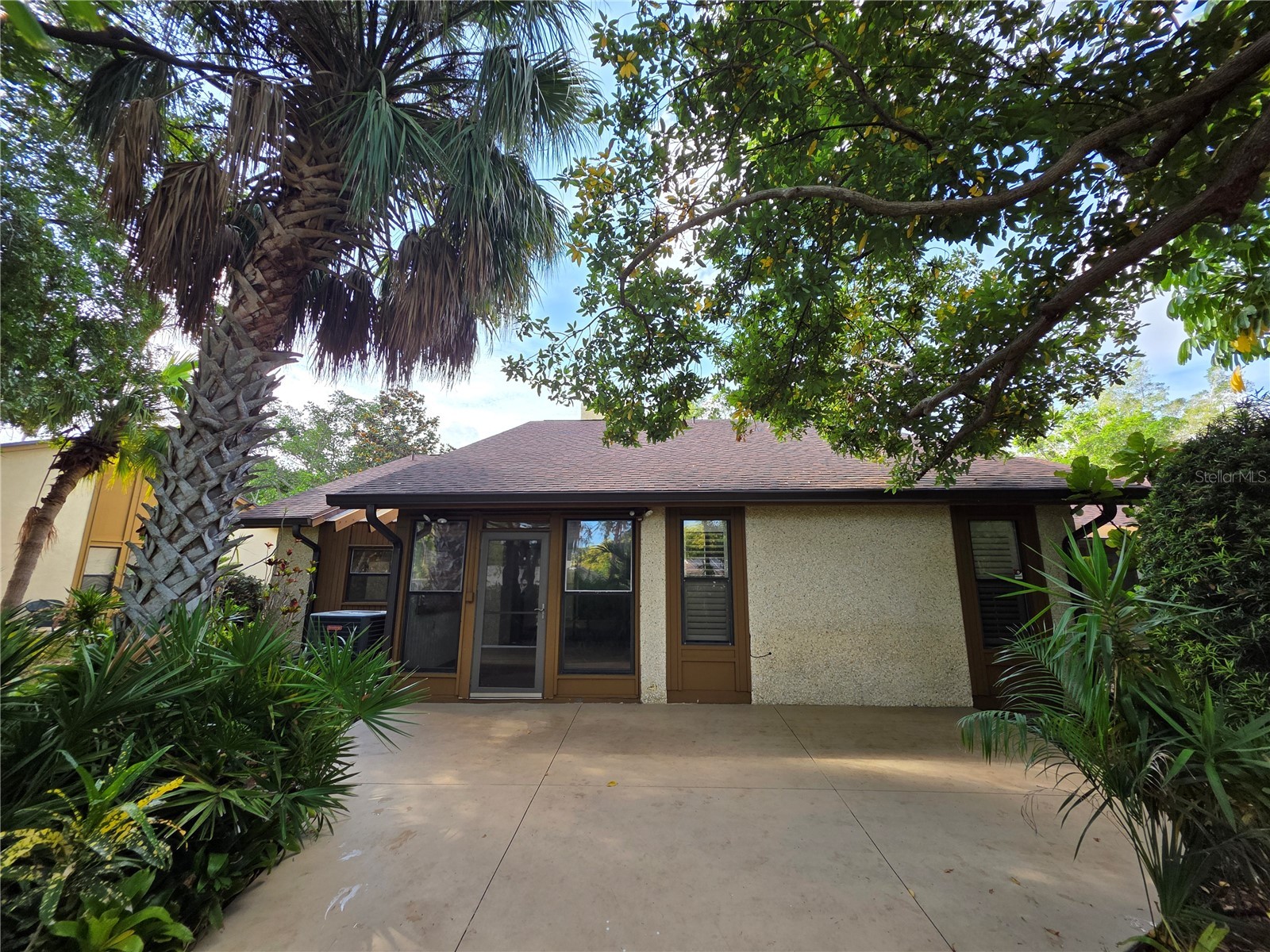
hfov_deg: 106.2
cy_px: 476
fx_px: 477
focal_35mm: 13
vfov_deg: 89.9
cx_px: 635
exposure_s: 1/408
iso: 40
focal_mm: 2.2
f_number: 1.9
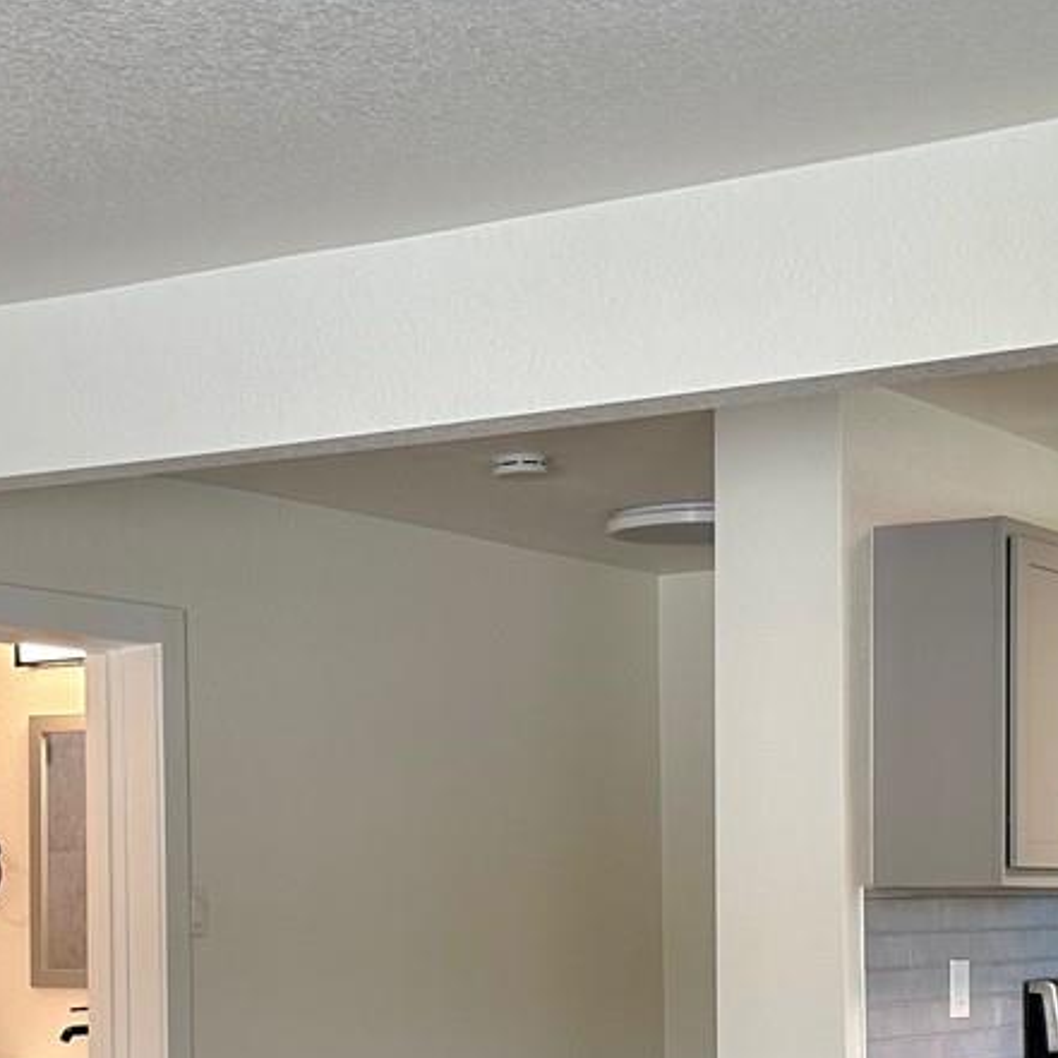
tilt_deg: -0.8
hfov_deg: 22.4
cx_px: 701
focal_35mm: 77
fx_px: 2663
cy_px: 912
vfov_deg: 22.0
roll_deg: +0.4
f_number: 1.78
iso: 125
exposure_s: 1/120
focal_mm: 6.86
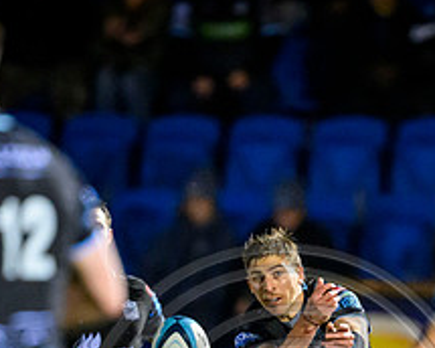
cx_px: 307
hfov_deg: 1.5
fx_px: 16852
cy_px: 448
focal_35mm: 1309
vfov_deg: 1.2
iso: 10000
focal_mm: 400
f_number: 3.2
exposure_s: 1/1250
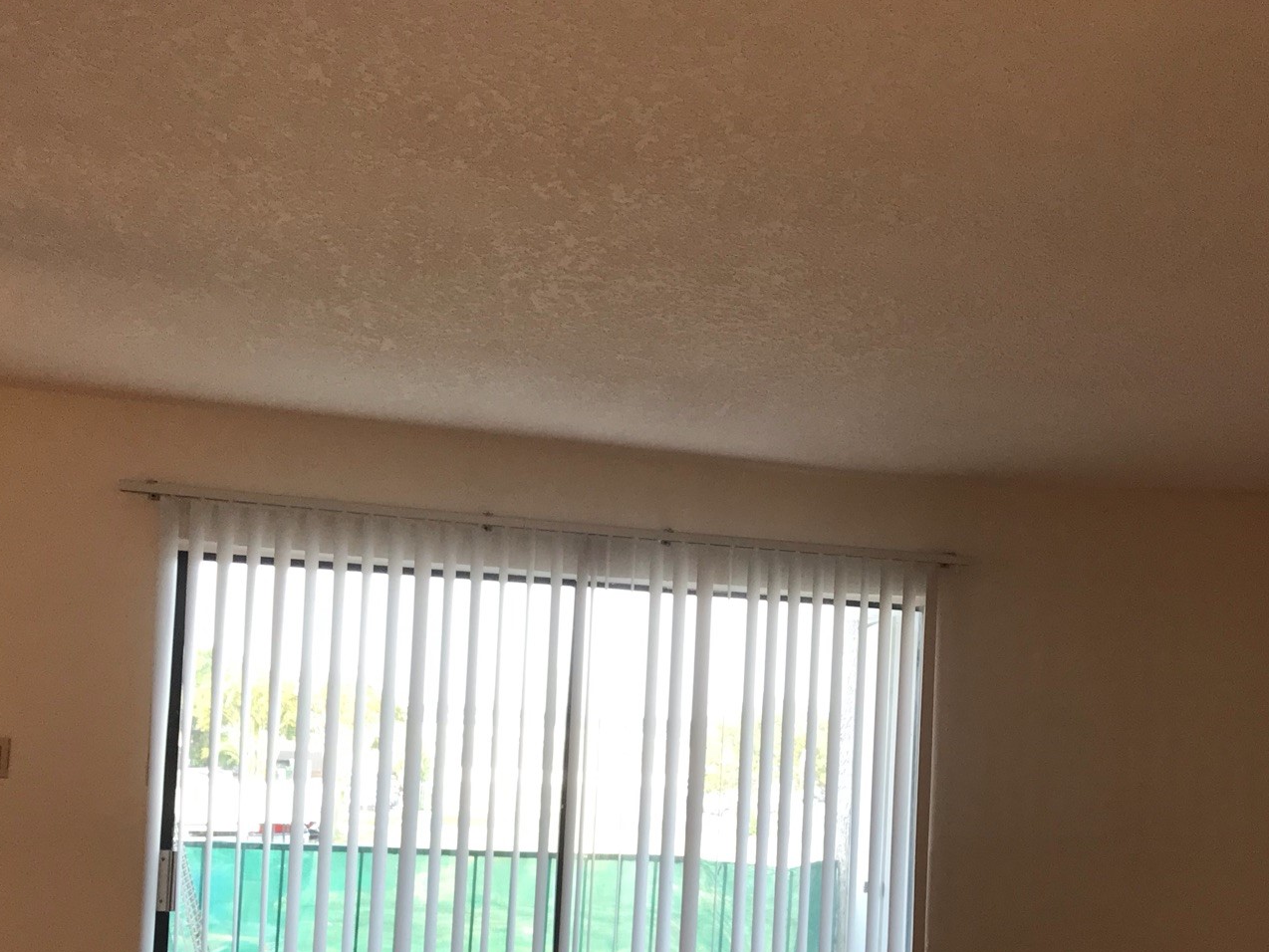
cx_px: 854
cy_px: 710
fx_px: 1650
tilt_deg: +2.5
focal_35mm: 45
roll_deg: -1.9
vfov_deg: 31.6
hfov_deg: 41.5
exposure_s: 1/120
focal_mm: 3.99
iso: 40
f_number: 1.8
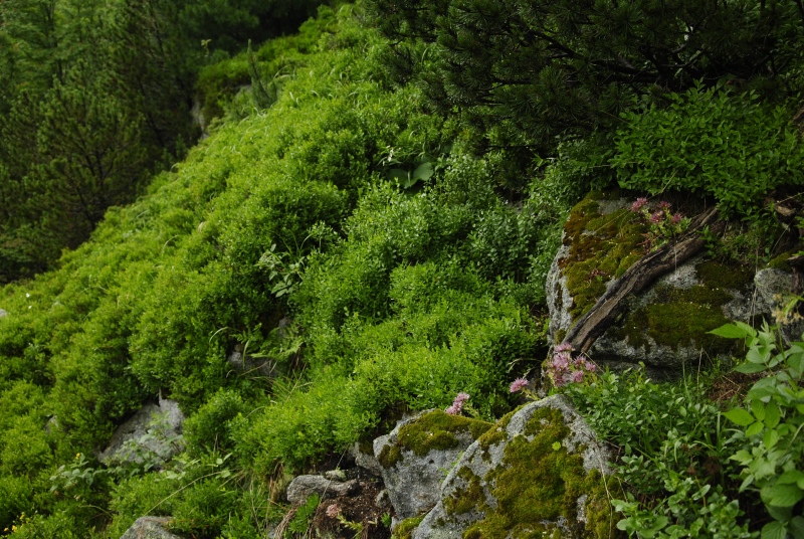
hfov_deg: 43.5
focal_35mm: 45
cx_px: 402
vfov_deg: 30.0
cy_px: 270
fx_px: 1006
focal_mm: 30
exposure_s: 1/100
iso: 200
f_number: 4.5
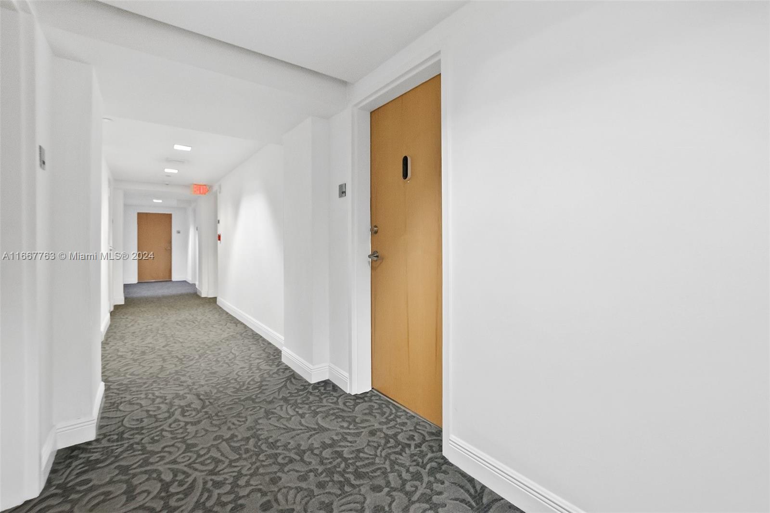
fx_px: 321
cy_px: 256
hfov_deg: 100.4
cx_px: 385
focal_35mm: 15
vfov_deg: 77.3
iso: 3200
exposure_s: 1/15
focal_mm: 10
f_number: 8
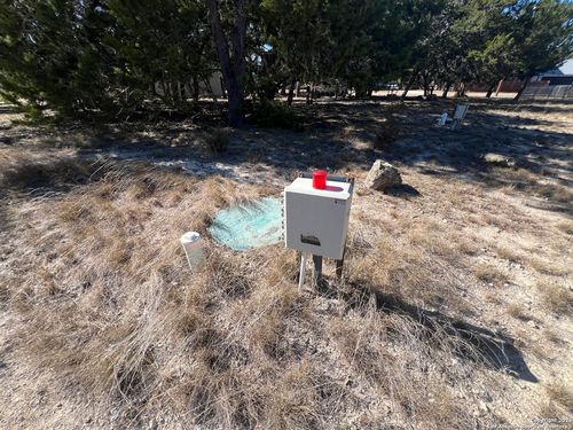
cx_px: 286
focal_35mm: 13
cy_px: 215
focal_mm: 1.57
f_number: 1.8
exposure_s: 1/927
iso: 32
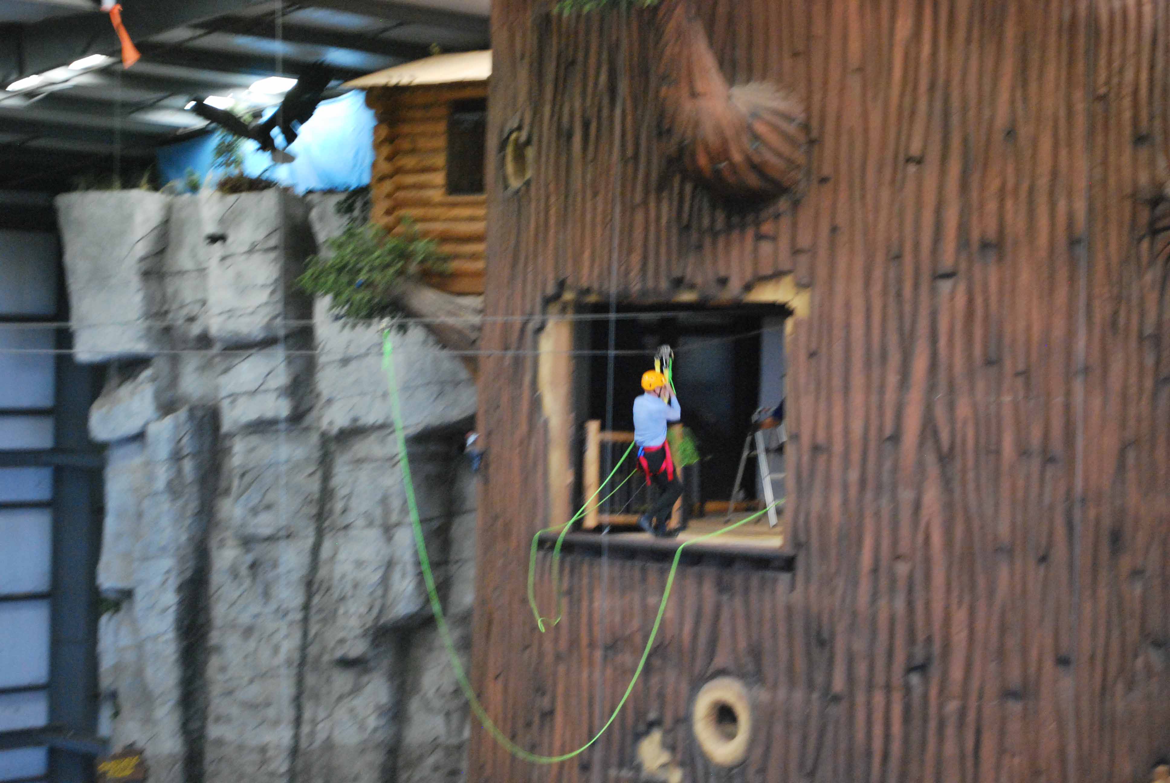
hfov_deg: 24.6
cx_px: 585
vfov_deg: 16.6
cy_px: 392
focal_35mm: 82
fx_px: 2684
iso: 1400
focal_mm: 55
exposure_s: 1/30
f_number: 5.6
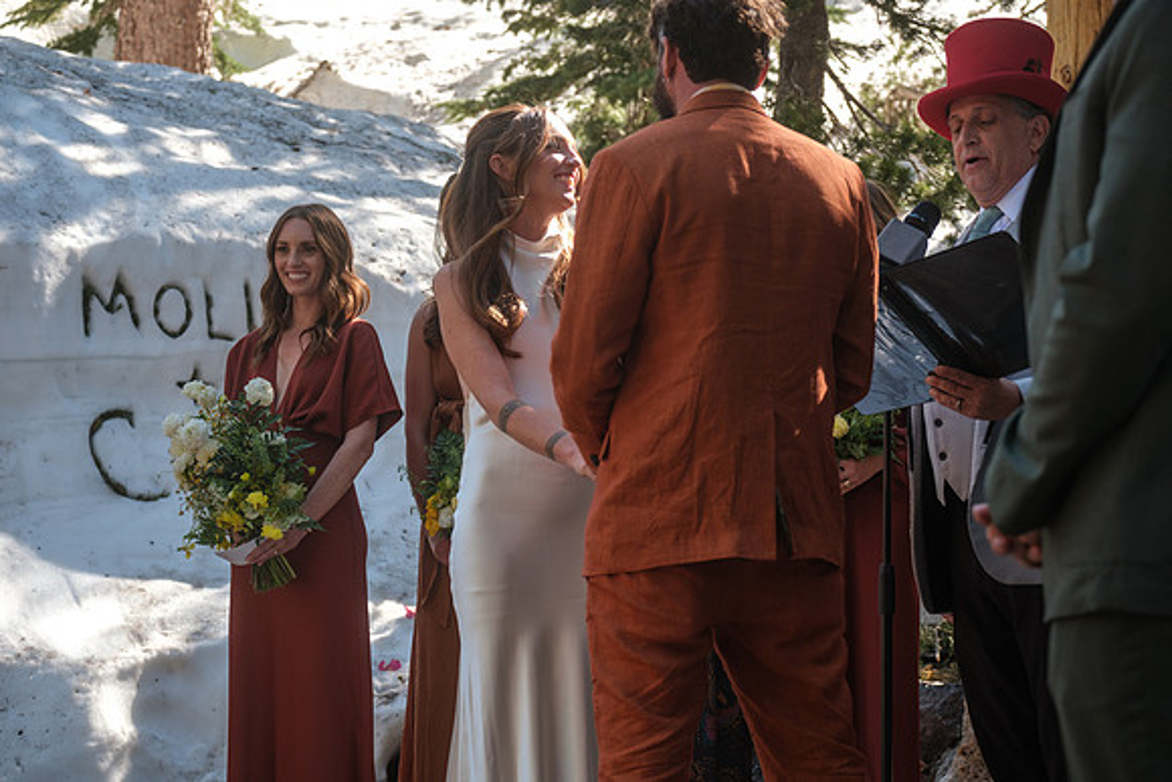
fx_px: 2442
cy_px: 391
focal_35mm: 75
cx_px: 586
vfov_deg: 18.2
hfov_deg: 27.0
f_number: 4
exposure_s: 1/320
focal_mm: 50
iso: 400
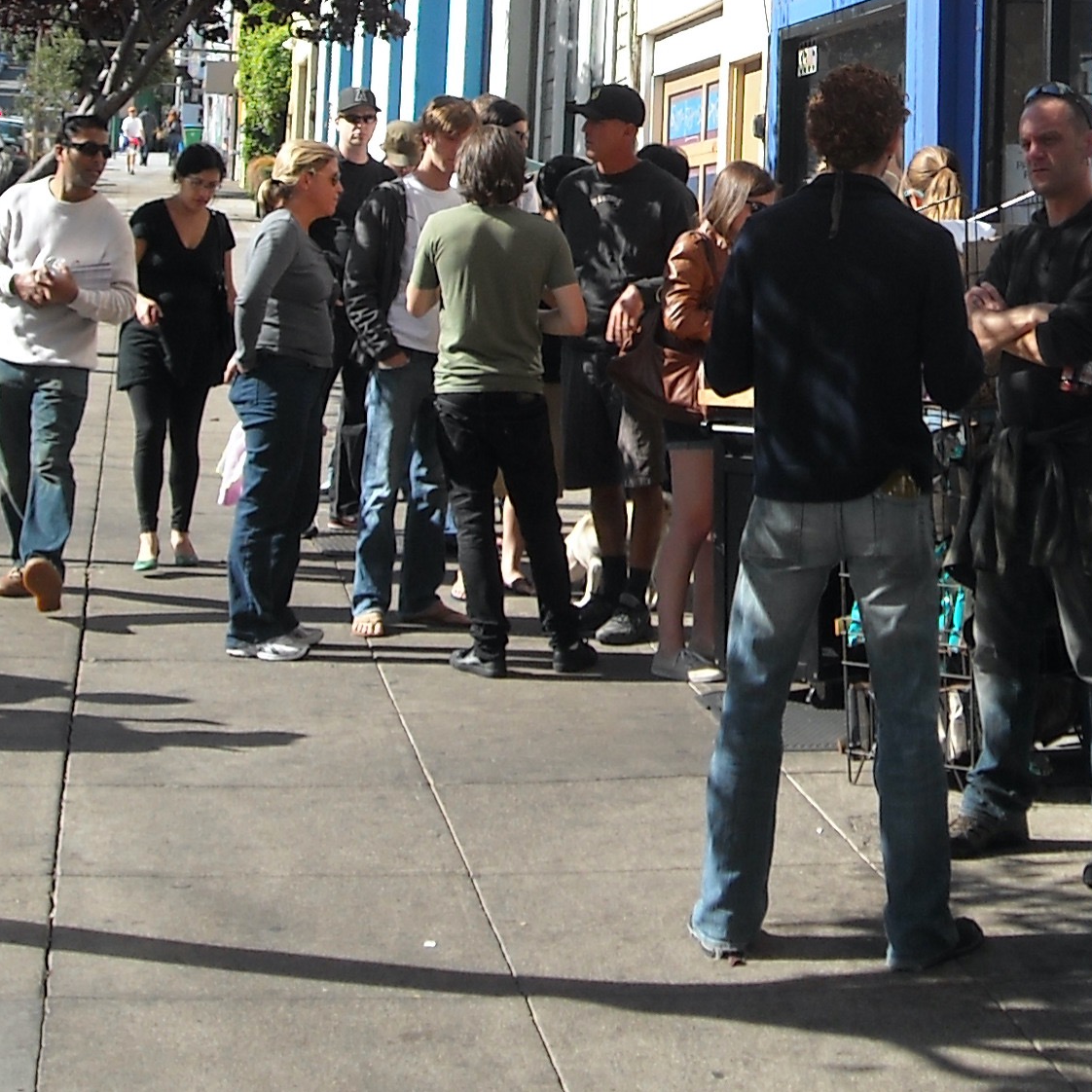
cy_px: -72
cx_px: 700
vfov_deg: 18.6
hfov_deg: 19.3
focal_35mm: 90
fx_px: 3212
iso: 64
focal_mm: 5.7
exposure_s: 1/141
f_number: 5.6
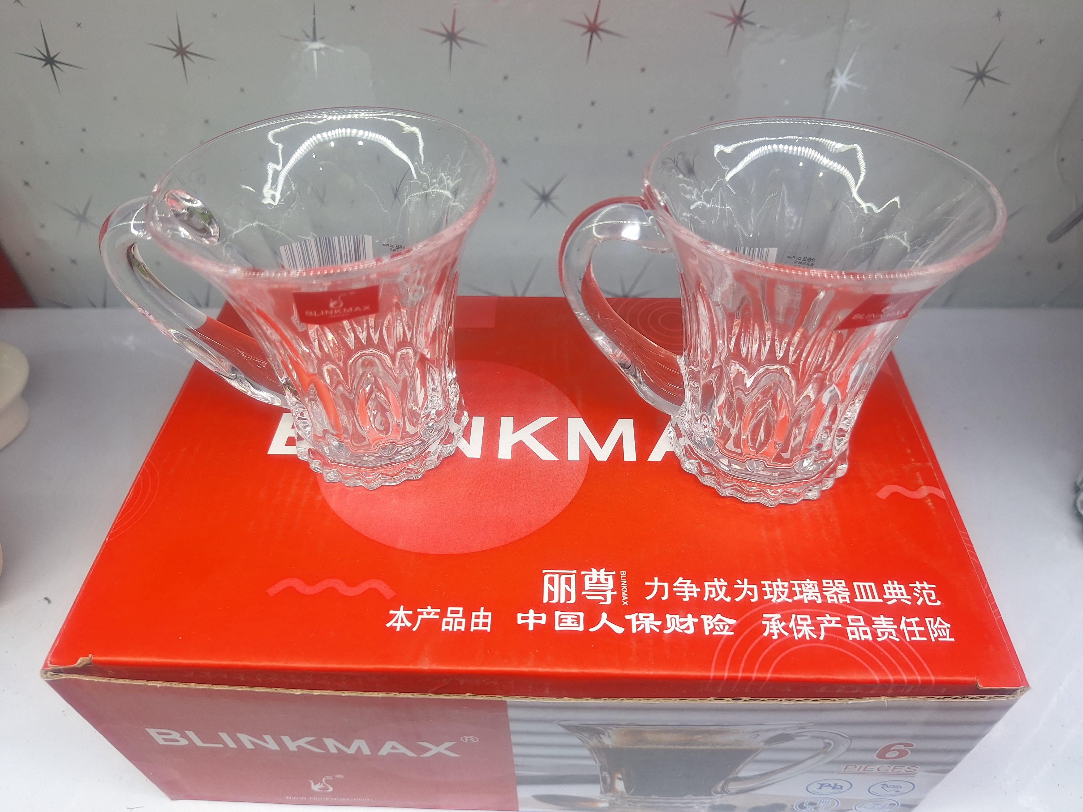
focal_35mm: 23
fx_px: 720
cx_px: 542
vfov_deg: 58.9
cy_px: 406
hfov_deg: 73.9
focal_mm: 5.54
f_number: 1.8
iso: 40
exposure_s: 1/111
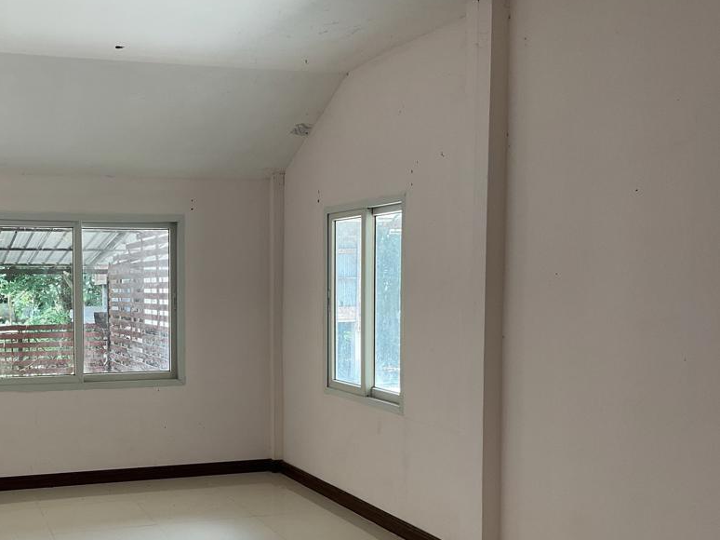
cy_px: 344
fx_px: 894
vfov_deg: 33.4
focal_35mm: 43
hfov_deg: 42.6
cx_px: 187
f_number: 1.8
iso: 40
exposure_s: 1/60
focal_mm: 3
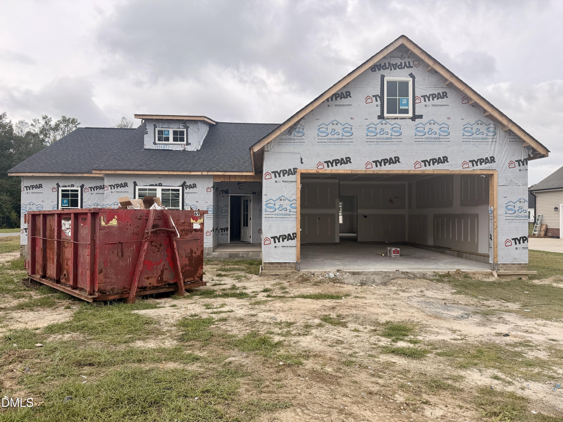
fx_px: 390
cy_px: 211
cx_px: 282
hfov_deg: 71.6
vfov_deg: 56.8
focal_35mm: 24
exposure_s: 1/3145
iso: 100
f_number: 1.78
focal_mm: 6.76
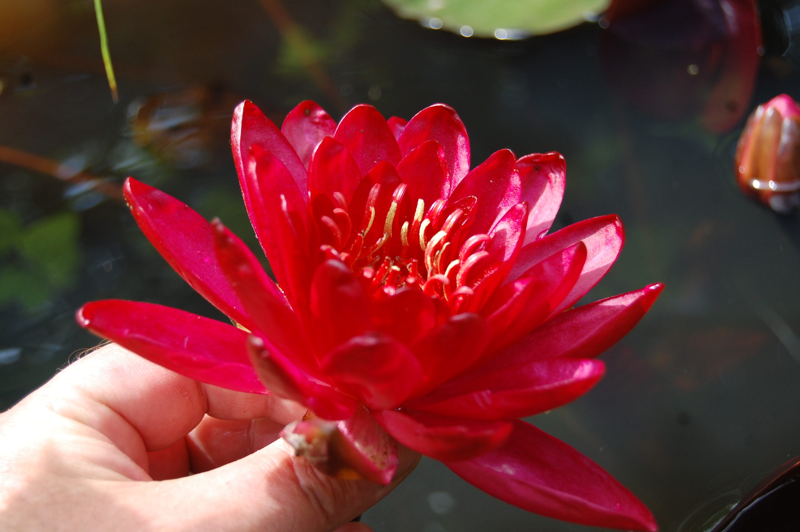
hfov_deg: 28.1
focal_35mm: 72
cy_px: 266
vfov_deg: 18.9
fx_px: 1599
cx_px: 400
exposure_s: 1/125
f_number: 5.6
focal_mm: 48
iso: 250
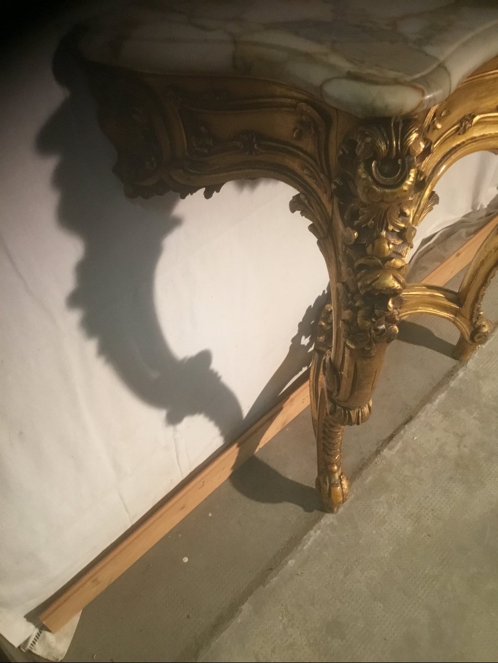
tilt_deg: -49.5
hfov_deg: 45.4
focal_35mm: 31
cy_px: 332
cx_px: 249
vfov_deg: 58.4
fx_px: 595
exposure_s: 1/33
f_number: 2.4
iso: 160
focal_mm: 3.3
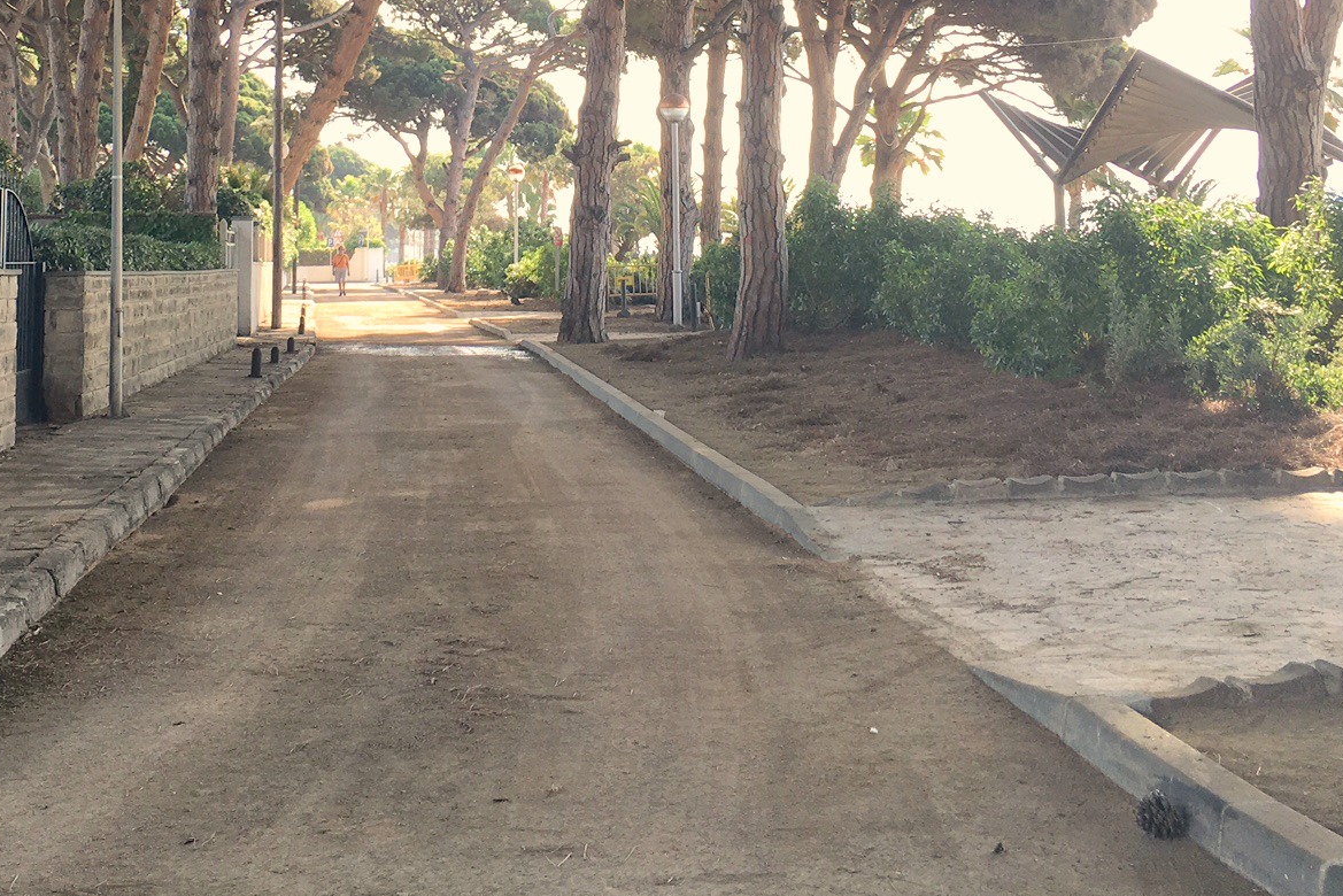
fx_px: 1940
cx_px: 486
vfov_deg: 25.0
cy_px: 36
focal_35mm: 52
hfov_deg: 37.9
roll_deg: +0.3
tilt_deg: +8.1
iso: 25
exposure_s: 1/265
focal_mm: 4.15
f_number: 2.2
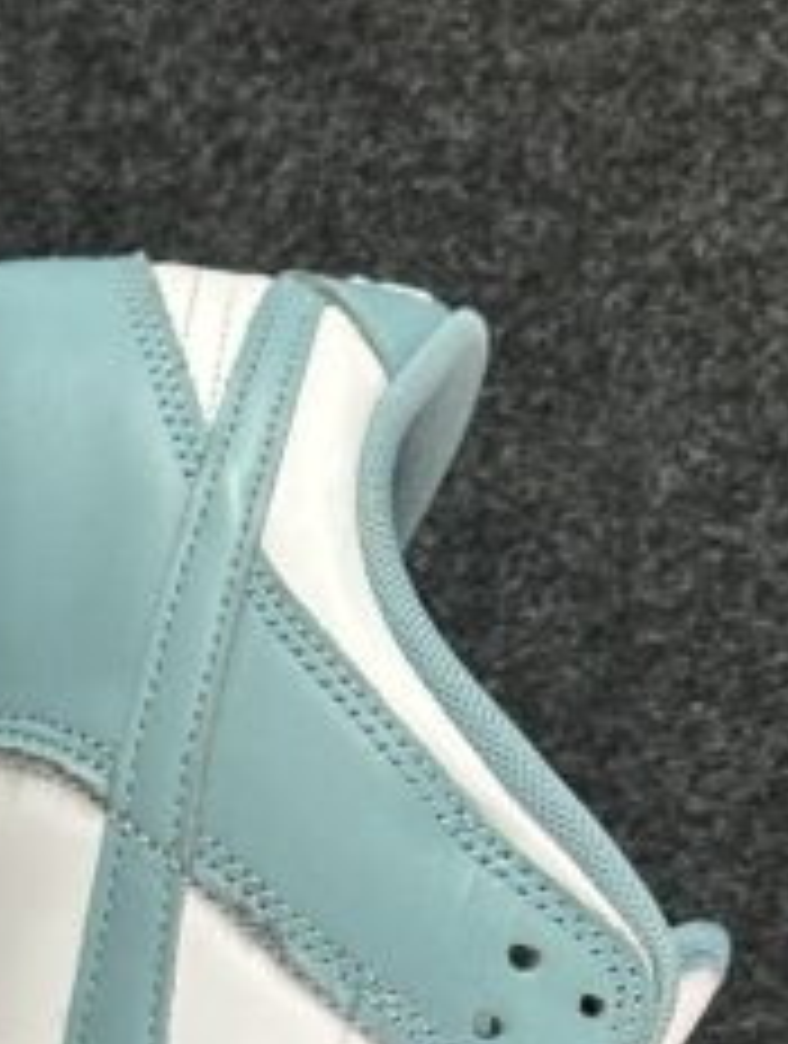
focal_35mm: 165
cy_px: 1339
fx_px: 4990
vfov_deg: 11.6
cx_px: -234
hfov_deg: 8.9
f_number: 1.78
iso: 200
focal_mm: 6.86
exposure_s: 1/50
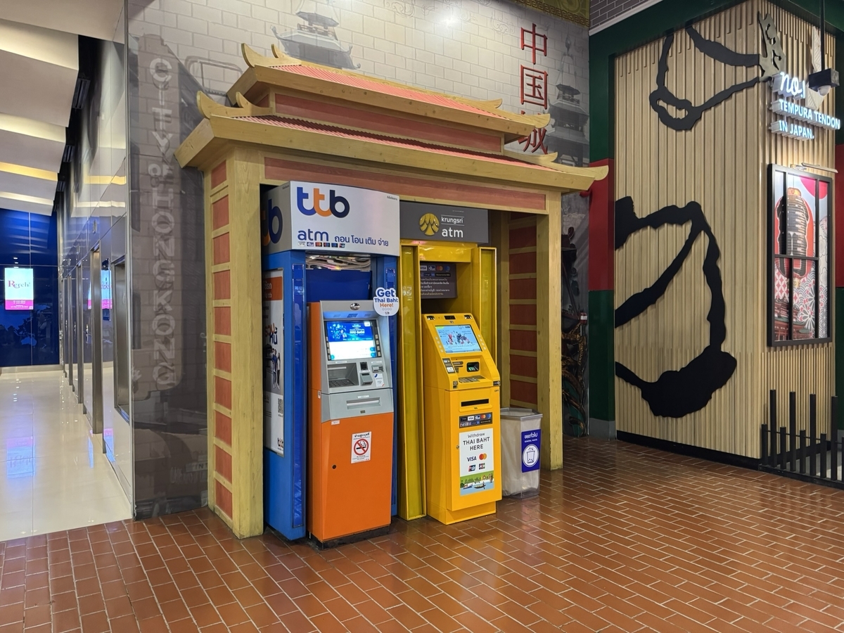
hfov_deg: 71.6
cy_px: 316
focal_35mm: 24
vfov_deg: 56.8
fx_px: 585
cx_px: 422
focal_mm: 6.76
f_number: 1.78
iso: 400
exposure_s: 1/50
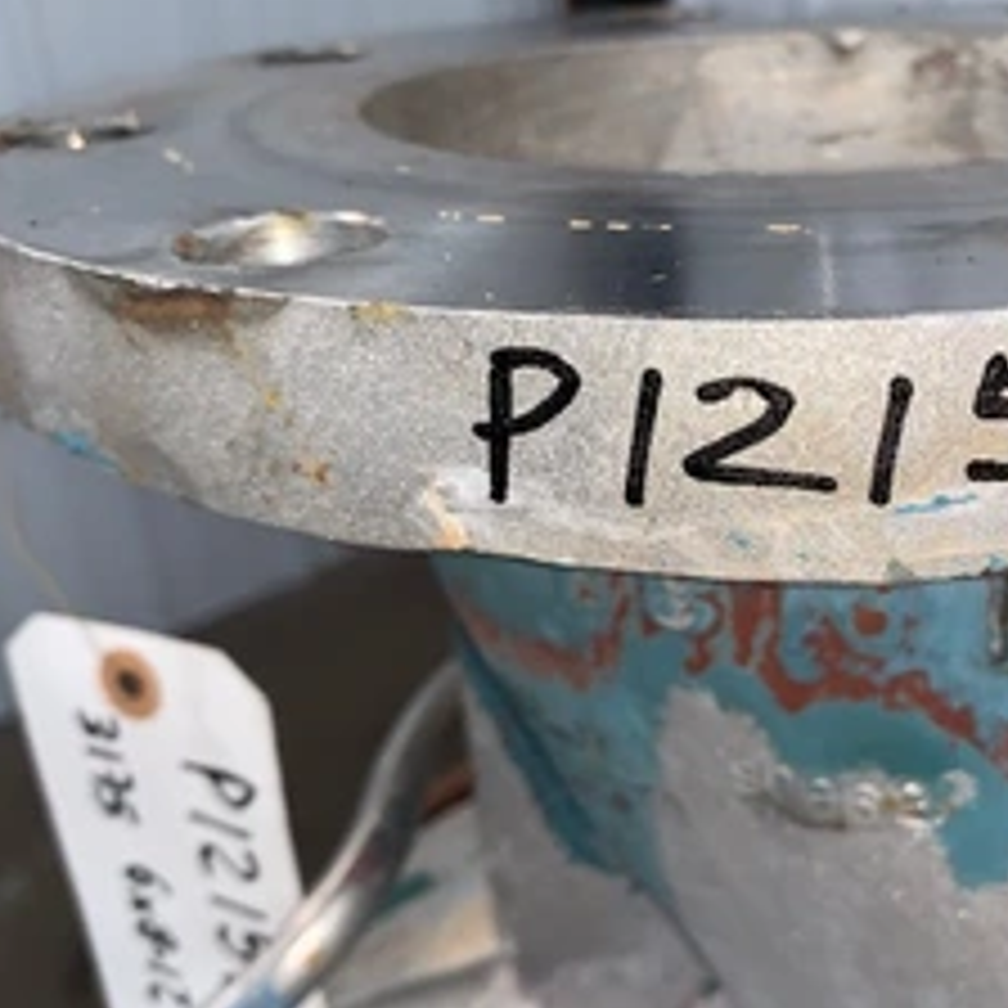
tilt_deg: -25.9
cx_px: 716
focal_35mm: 41
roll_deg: +2.2
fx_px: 1351
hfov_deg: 40.1
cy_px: 585
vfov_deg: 40.8
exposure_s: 1/52
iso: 25
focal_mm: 4.25
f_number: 1.8
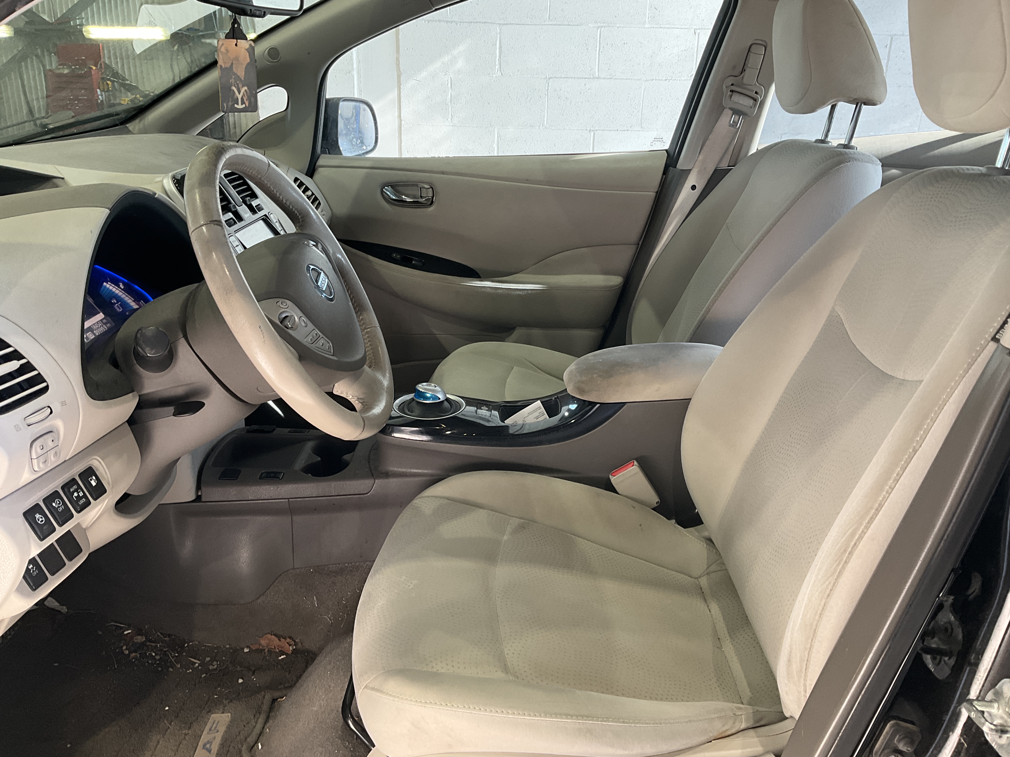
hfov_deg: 61.7
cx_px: 505
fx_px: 846
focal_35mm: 29
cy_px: 378
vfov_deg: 48.2
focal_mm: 3
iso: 64
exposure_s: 1/88
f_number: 1.8
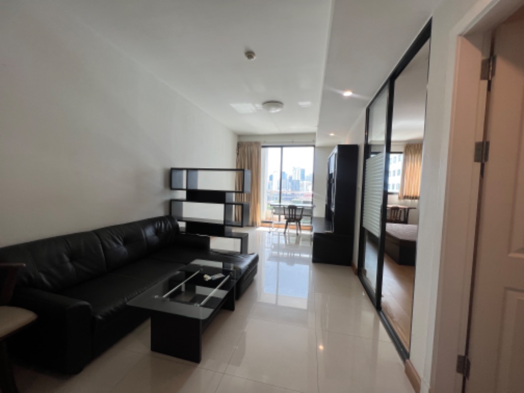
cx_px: 262
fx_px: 197
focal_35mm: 13
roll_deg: -0.8
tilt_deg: -0.9
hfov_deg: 106.2
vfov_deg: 89.9
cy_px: 196
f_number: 1.8
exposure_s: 1/107
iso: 32
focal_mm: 1.57
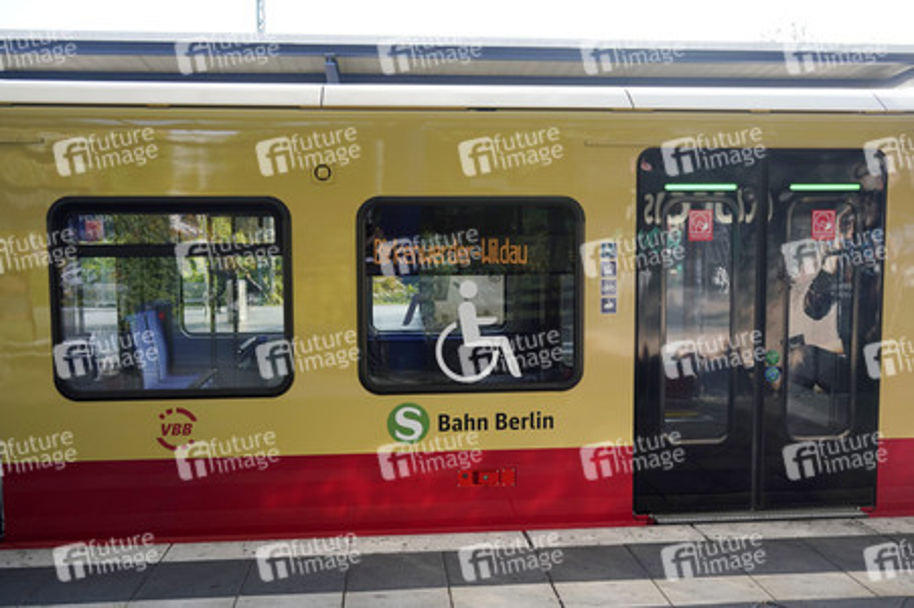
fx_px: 837
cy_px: 304
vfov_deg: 39.9
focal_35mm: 33
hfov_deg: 57.3
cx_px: 457
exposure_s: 1/250
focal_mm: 33
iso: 640
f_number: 7.1
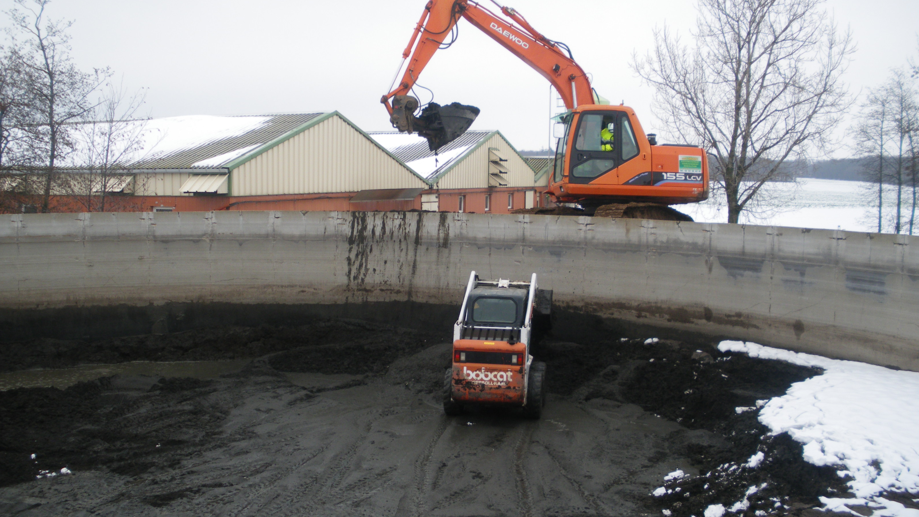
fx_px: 975
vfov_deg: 29.7
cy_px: 270
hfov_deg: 50.5
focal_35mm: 40
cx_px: 465
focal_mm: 6.3
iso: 64
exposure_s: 1/80
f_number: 3.5
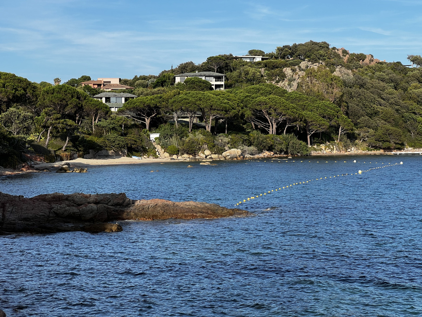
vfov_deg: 19.1
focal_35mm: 77
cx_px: 211
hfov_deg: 25.3
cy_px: 158
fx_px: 939
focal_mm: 9
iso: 32
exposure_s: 1/490
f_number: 2.8
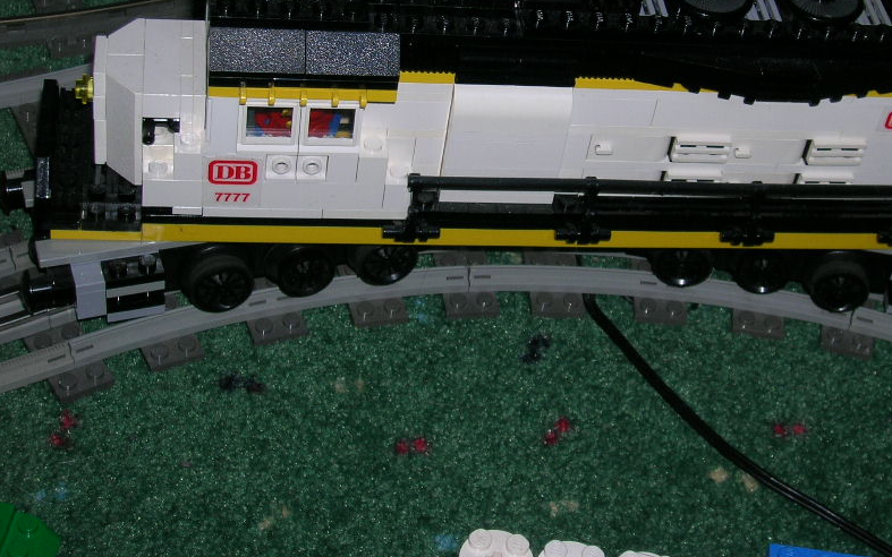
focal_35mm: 69
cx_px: 554
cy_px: 139
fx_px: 1678
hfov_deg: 29.7
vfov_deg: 18.8
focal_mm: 8.4
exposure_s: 1/60.1
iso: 50
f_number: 3.3
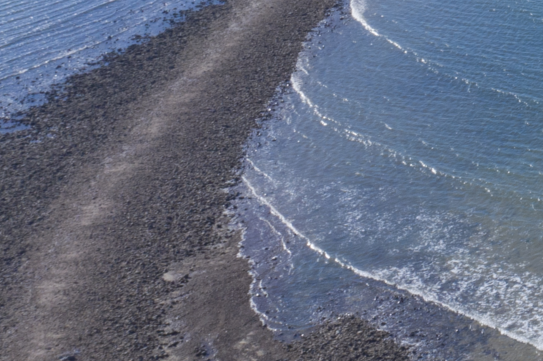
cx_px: 1095
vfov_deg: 11.1
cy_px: -174
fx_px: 1794
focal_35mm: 119
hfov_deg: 14.3
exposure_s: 1/160
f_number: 10
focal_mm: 10.26
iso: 100
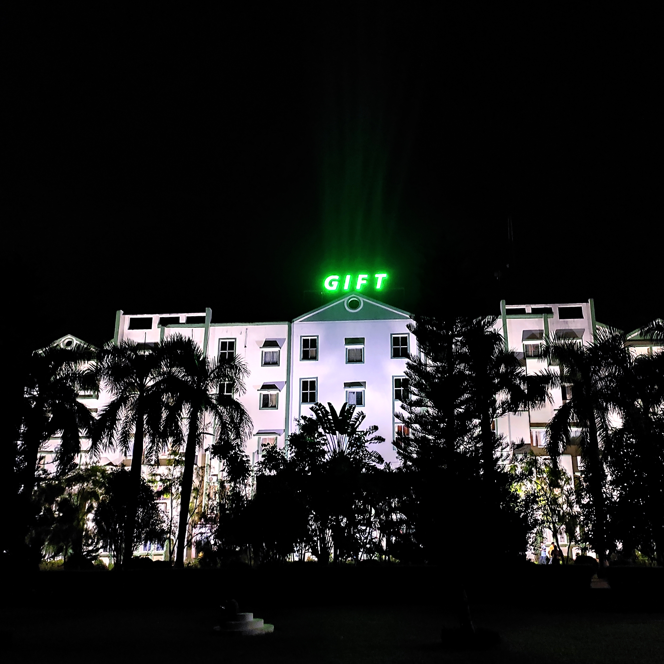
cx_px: 387
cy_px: 341
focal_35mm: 22
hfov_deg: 69.1
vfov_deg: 69.6
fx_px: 477
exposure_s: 1/20
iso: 1808
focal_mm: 4.74
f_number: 1.79
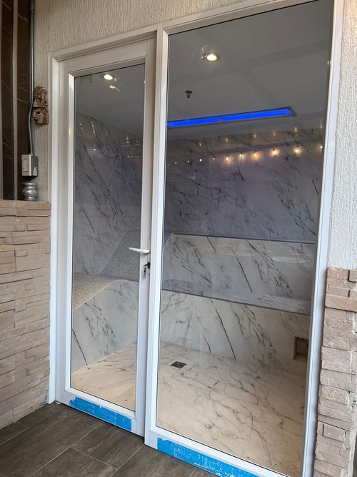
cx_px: 178
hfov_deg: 53.0
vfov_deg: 67.3
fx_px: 358
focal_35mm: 26
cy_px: 238
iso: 50
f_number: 1.5
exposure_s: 1/120
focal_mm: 5.7
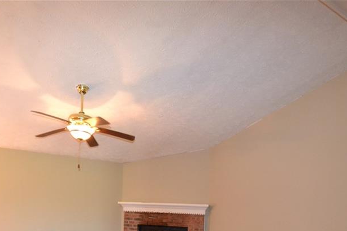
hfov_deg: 71.3
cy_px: 192
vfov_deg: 47.8
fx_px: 241
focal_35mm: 25
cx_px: 155
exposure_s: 1/60
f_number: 3.5
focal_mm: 10
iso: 2800
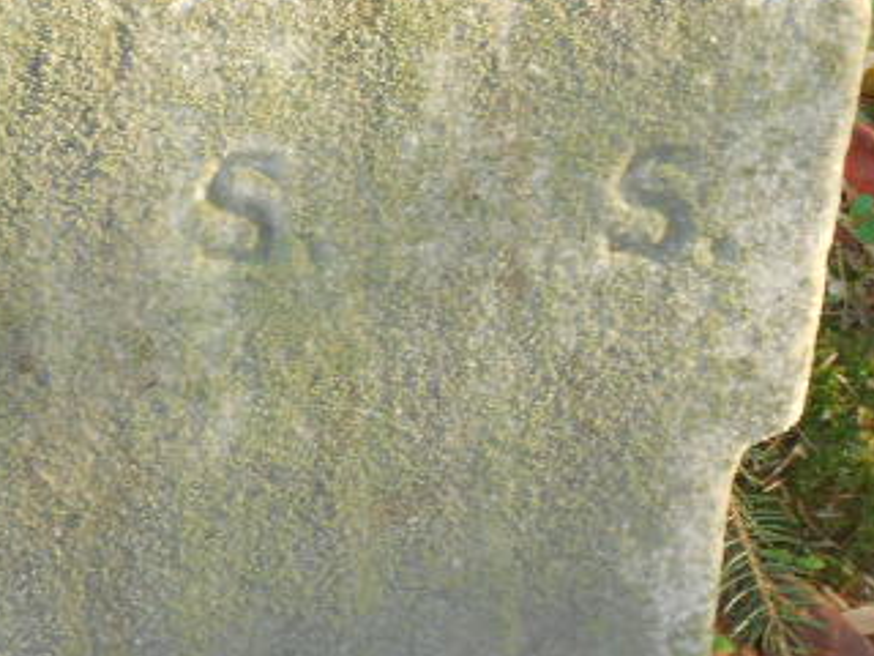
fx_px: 3838
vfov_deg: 9.8
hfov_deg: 13.0
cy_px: 221
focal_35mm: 152
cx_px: 270
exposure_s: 1/60
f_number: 5.8
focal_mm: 13.5
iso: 200
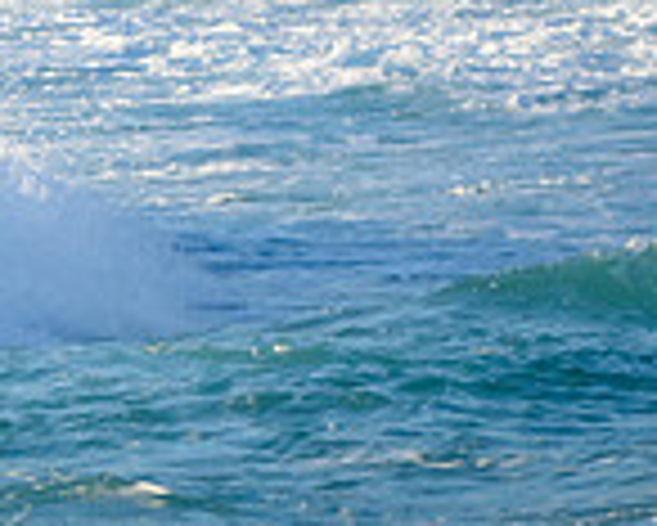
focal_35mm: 883
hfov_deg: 2.2
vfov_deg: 1.8
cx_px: -644
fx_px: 17181
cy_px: -61
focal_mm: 155
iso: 720
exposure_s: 1/2000
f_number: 5.6
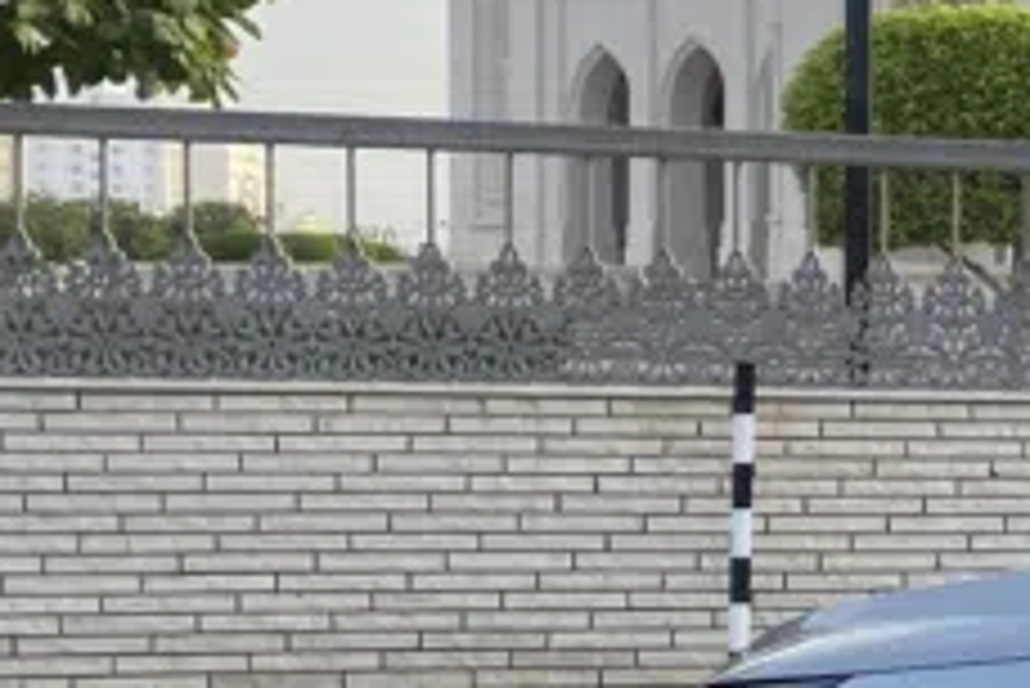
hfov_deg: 13.5
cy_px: 562
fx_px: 3464
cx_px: 2276
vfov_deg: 11.3
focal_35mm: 121
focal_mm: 4.25
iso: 32
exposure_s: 1/919
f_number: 1.8
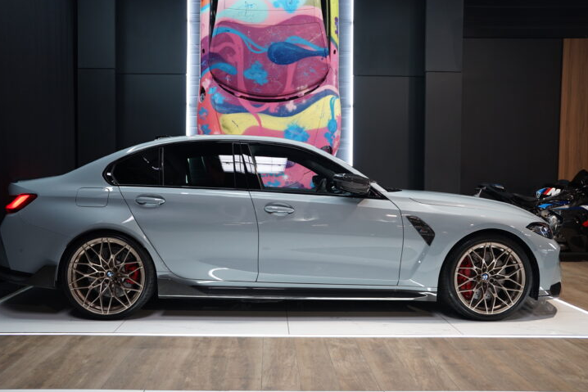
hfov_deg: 60.1
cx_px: 278
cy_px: 199
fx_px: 508
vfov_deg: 42.2
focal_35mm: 31
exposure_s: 1/80
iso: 640
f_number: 2.8
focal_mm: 29.1
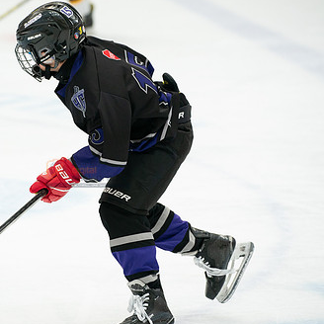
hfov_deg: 6.6
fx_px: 2827
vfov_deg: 6.6
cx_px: 88
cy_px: 137
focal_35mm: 267
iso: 2000
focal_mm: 150
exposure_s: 1/1000
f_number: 3.2
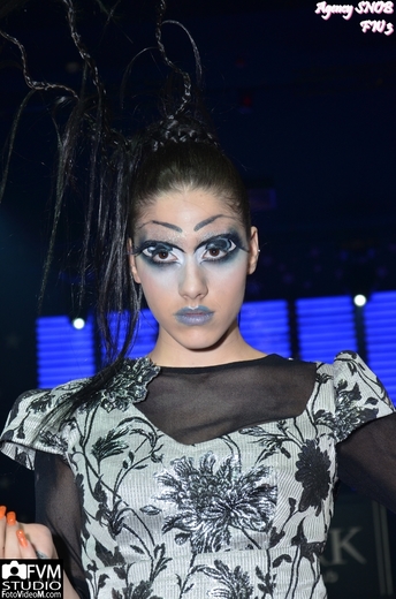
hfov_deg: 18.1
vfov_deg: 27.1
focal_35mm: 75
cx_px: 198
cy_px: 300
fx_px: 1244
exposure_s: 1/100
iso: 400
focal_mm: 50
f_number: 5
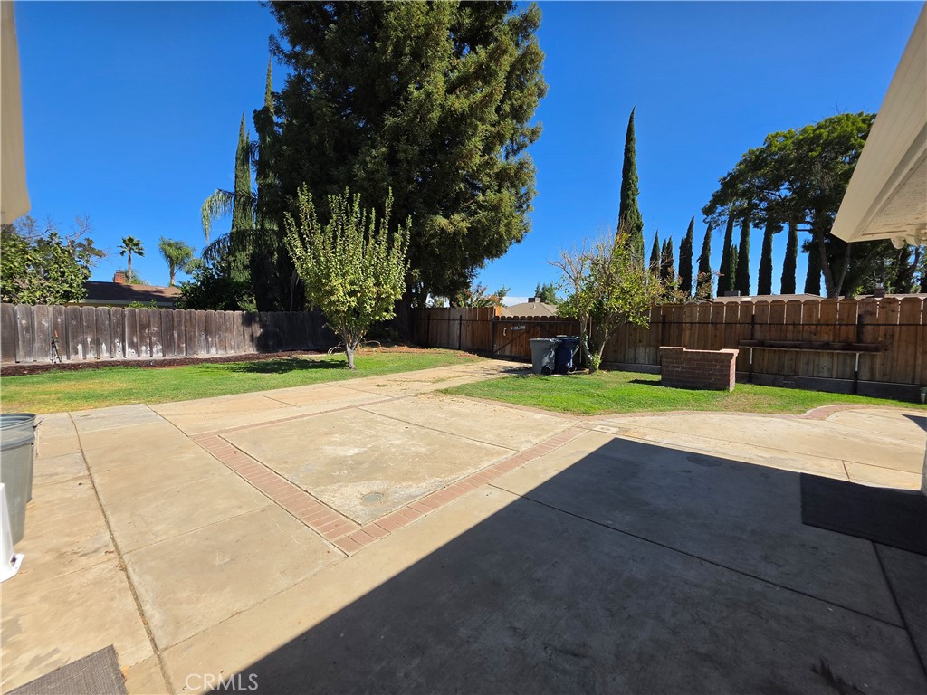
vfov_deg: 89.9
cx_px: 464
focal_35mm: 13
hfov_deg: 106.2
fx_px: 348
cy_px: 348
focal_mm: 2.2
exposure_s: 1/1525
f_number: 1.9
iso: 32
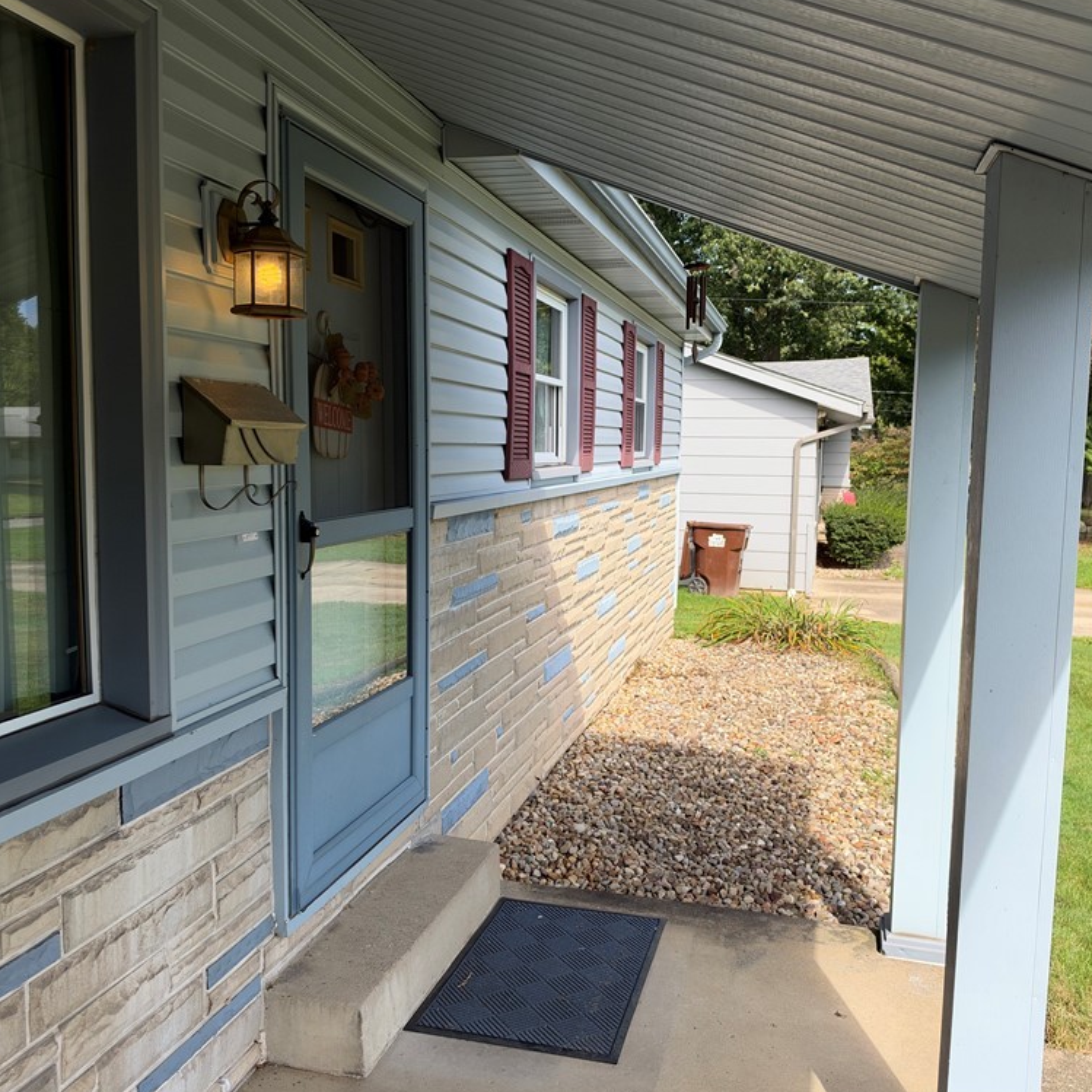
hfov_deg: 55.6
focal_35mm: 29
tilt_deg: -4.4
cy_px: 541
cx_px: 582
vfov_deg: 55.6
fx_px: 1035
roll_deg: -1.0
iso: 64
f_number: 1.8
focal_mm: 6.93
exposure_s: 1/1931
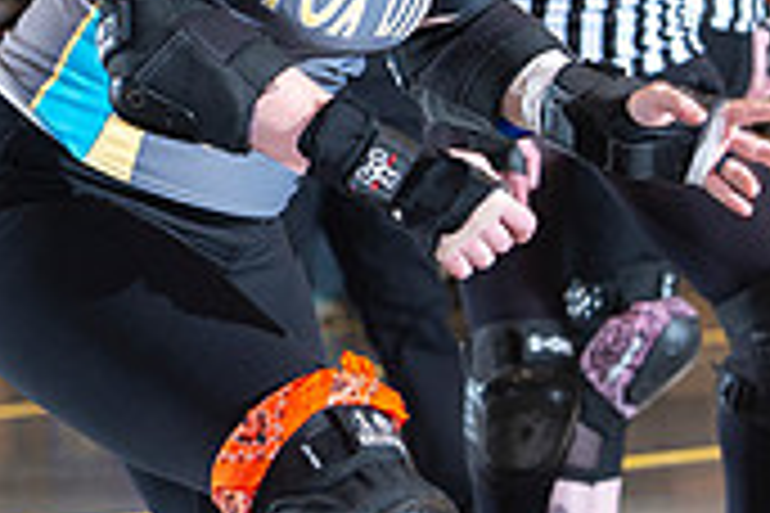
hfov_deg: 5.4
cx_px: -221
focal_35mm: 380
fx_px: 8127
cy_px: 38
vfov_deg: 3.6
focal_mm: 112
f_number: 5.6
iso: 640
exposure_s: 1/160
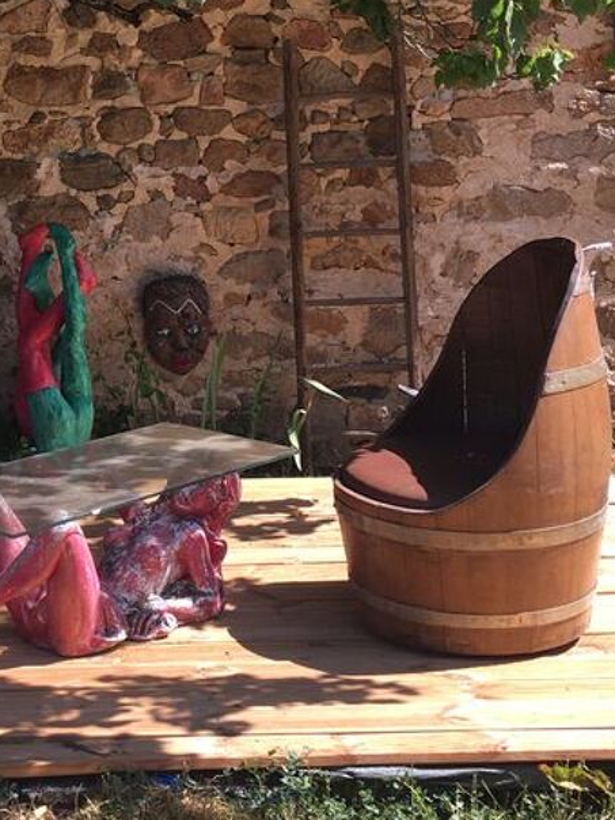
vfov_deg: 29.7
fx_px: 1516
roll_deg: +2.3
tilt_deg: -3.0
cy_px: 181
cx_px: 64
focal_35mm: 64
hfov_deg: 22.4
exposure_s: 1/469
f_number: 2.2
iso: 25
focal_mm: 4.15
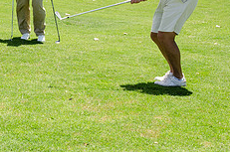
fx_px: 625
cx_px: 47
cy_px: 4
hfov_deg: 20.6
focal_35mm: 98
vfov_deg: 13.7
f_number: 11
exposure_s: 1/500
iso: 400
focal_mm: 26
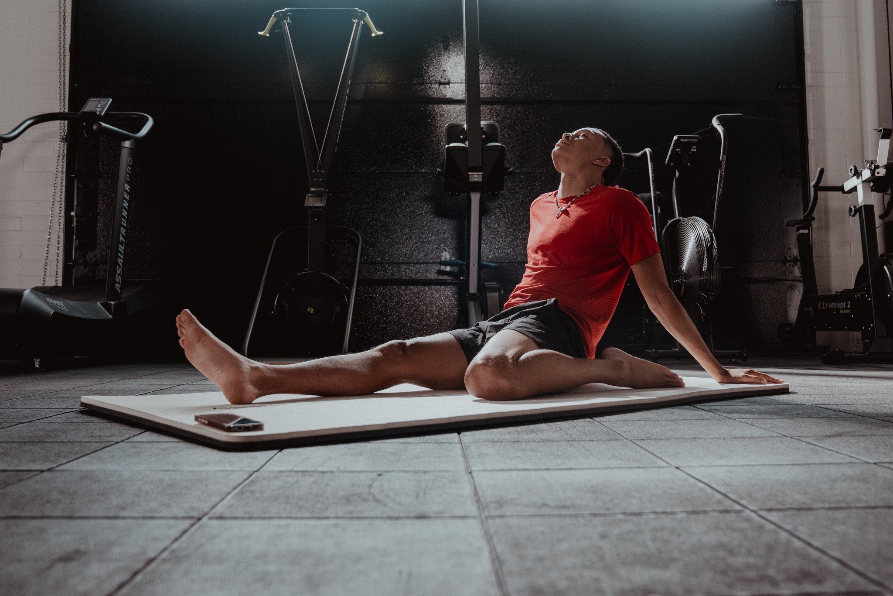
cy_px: 267
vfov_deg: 38.0
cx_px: 472
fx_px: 864
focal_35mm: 35
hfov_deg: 54.6
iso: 800
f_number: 3.5
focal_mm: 27
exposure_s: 1/200
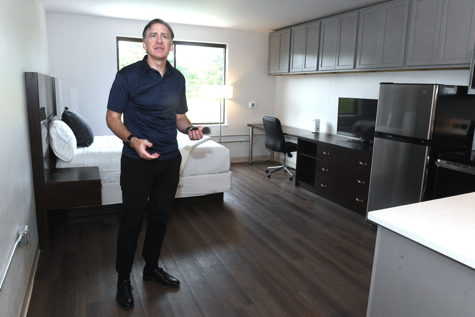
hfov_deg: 73.7
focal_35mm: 24
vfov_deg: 53.1
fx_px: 317
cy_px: 158
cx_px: 238
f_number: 5.6
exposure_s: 1/80
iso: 1600
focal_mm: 24
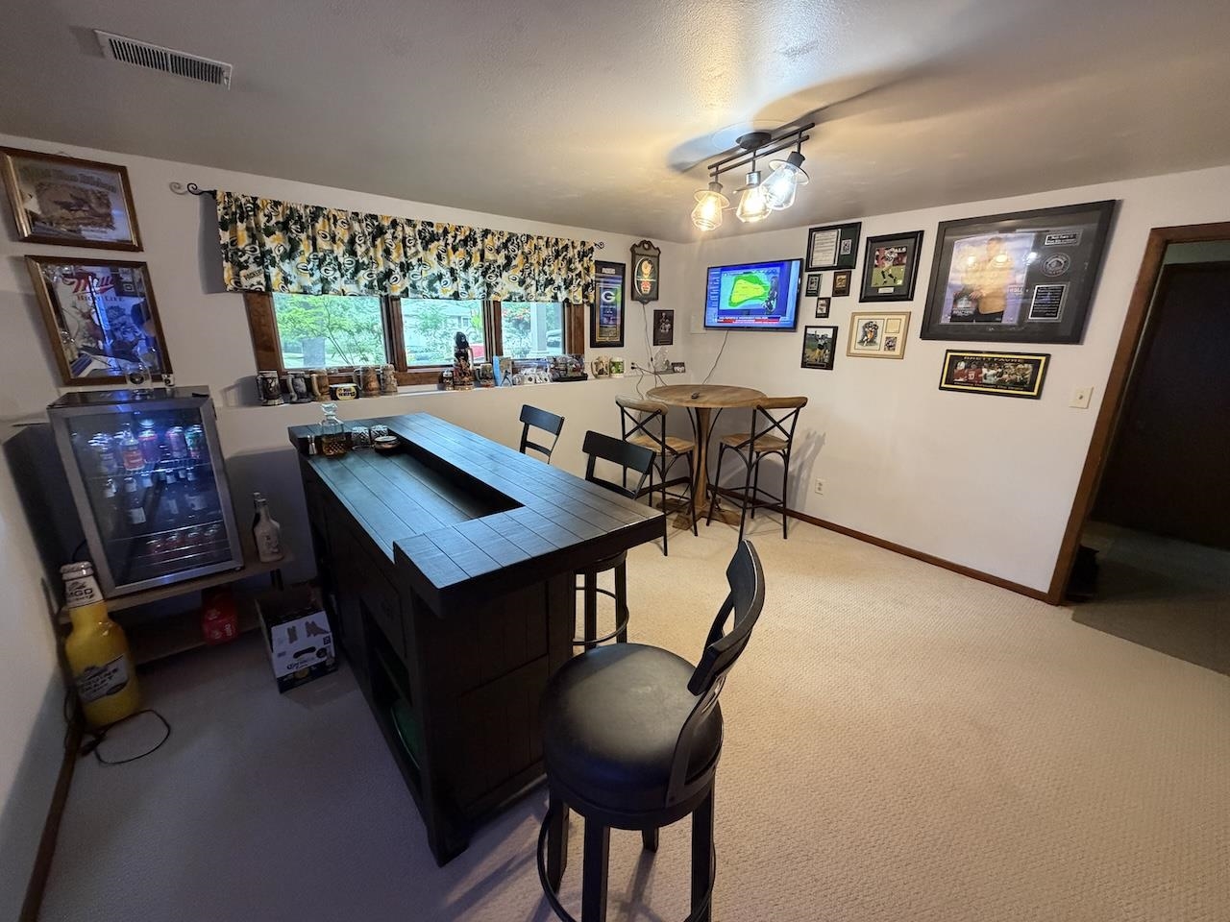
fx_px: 497
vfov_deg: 85.7
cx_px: 615
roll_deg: -1.1
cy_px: 461
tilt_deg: -15.6
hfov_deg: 102.1
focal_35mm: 14
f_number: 2.2
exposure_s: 1/60
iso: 500
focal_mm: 2.22
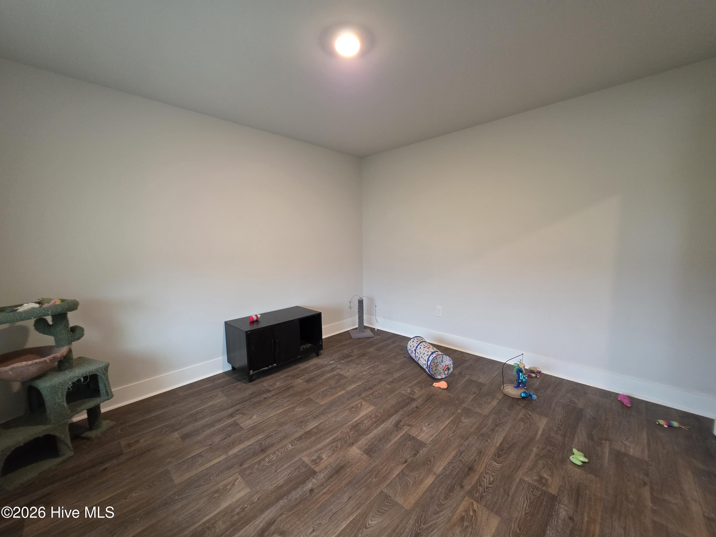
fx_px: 269
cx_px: 358
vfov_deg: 89.9
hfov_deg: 106.2
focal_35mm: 13
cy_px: 268
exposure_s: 1/60
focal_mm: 2.2
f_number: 1.9
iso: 500
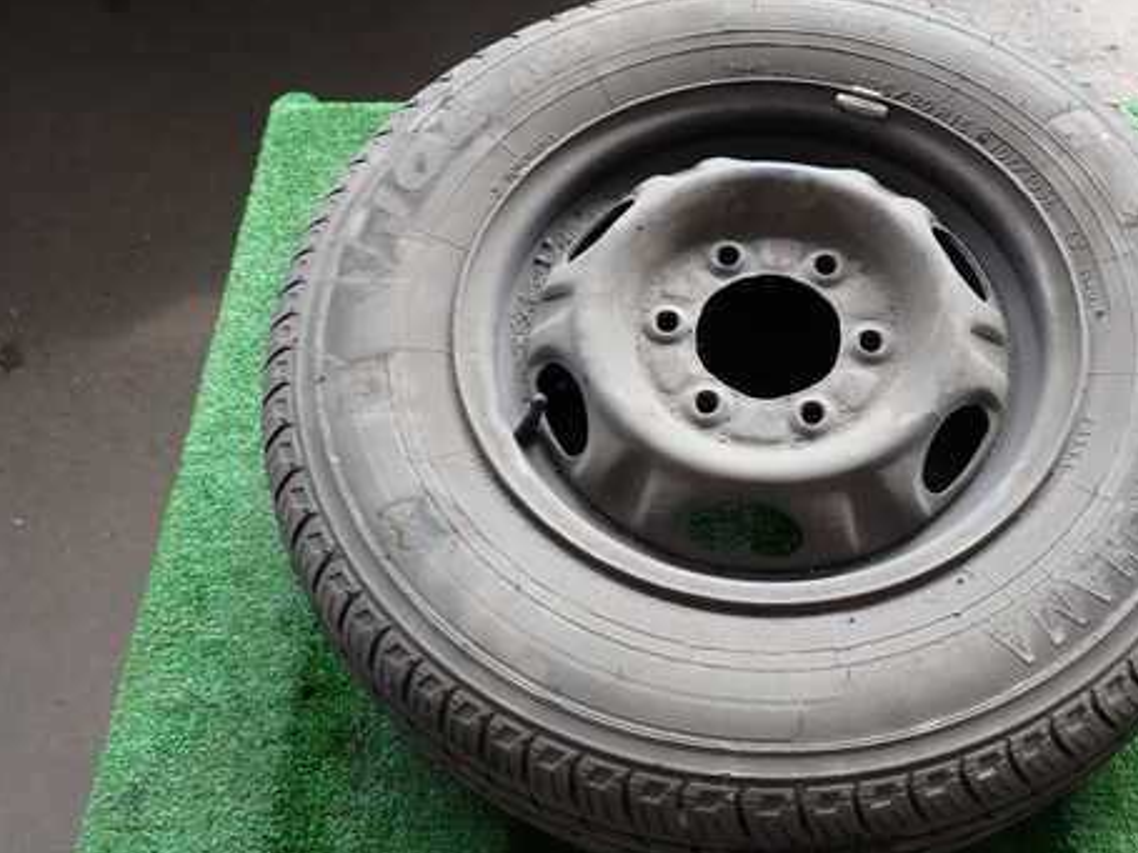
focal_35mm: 33
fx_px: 1085
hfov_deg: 54.5
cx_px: 740
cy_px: 435
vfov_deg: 42.9
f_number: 2.8
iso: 100
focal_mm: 4.5
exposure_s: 1/80
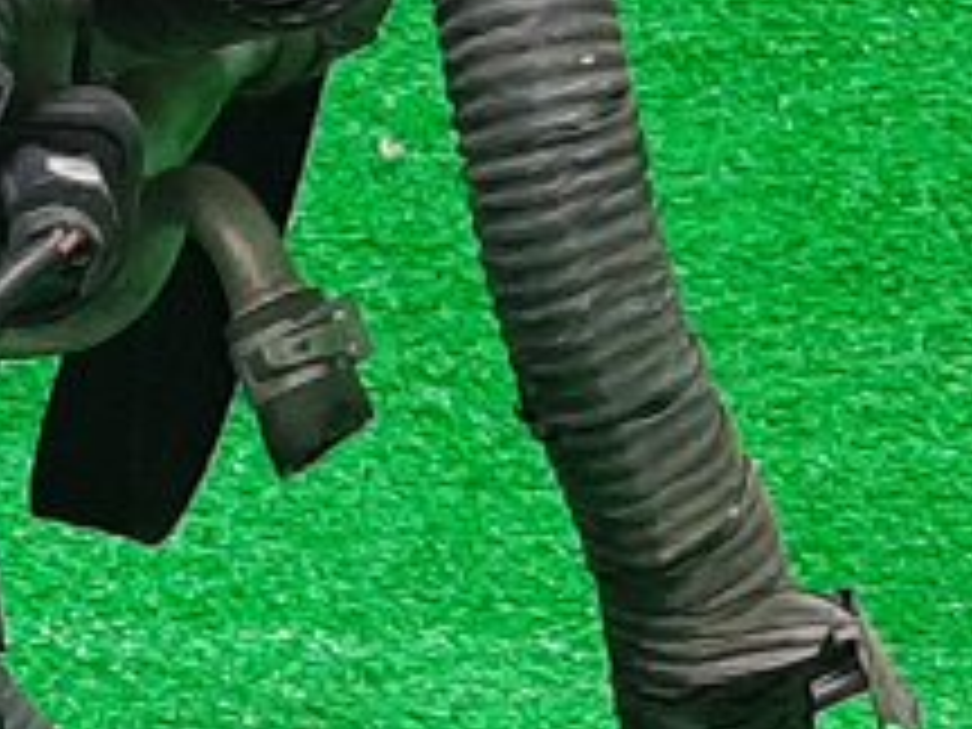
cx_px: -630
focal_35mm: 173
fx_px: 4858
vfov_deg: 8.5
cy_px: 873
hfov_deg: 10.9
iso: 242
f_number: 1.7
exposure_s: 1/50
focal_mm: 3.93
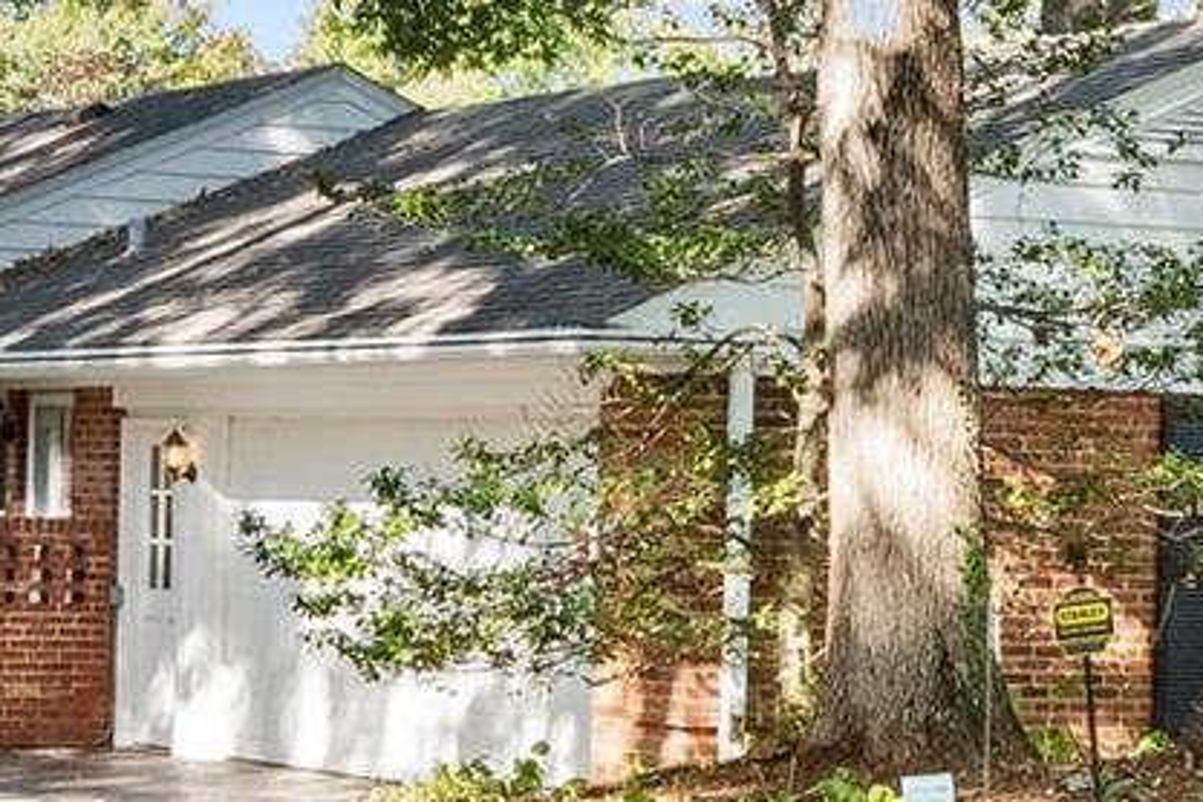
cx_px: 346
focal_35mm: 138
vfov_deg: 9.9
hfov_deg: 14.8
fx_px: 4611
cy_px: 545
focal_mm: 18
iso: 400
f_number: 7.1
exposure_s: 1/100
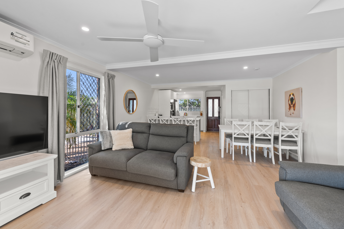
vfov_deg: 81.2
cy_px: 114
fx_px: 134
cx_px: 172
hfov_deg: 104.3
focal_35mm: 14
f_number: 7.1
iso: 160
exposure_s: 1/3
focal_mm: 14
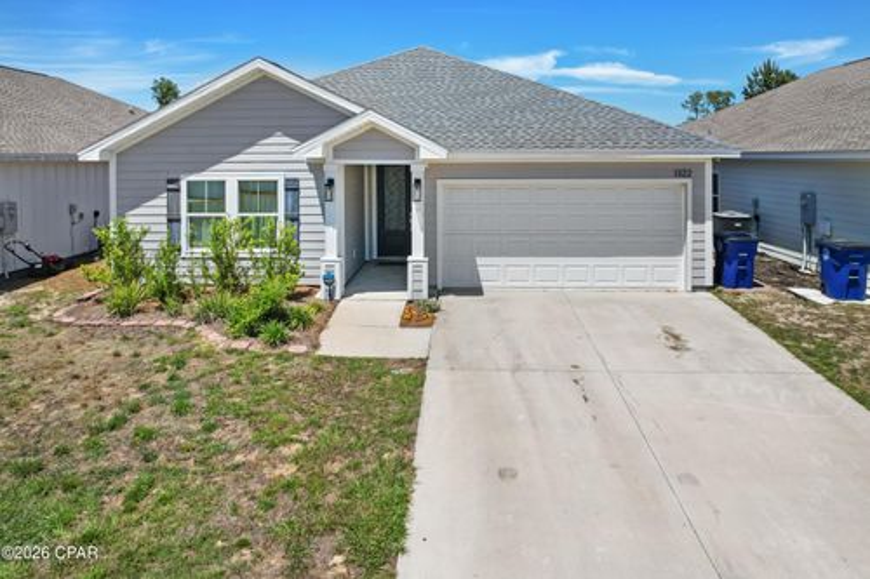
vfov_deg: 57.2
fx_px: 531
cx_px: 435
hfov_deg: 78.6
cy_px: 290
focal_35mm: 22
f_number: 2.8
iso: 100
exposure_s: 1/1600
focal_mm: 8.38
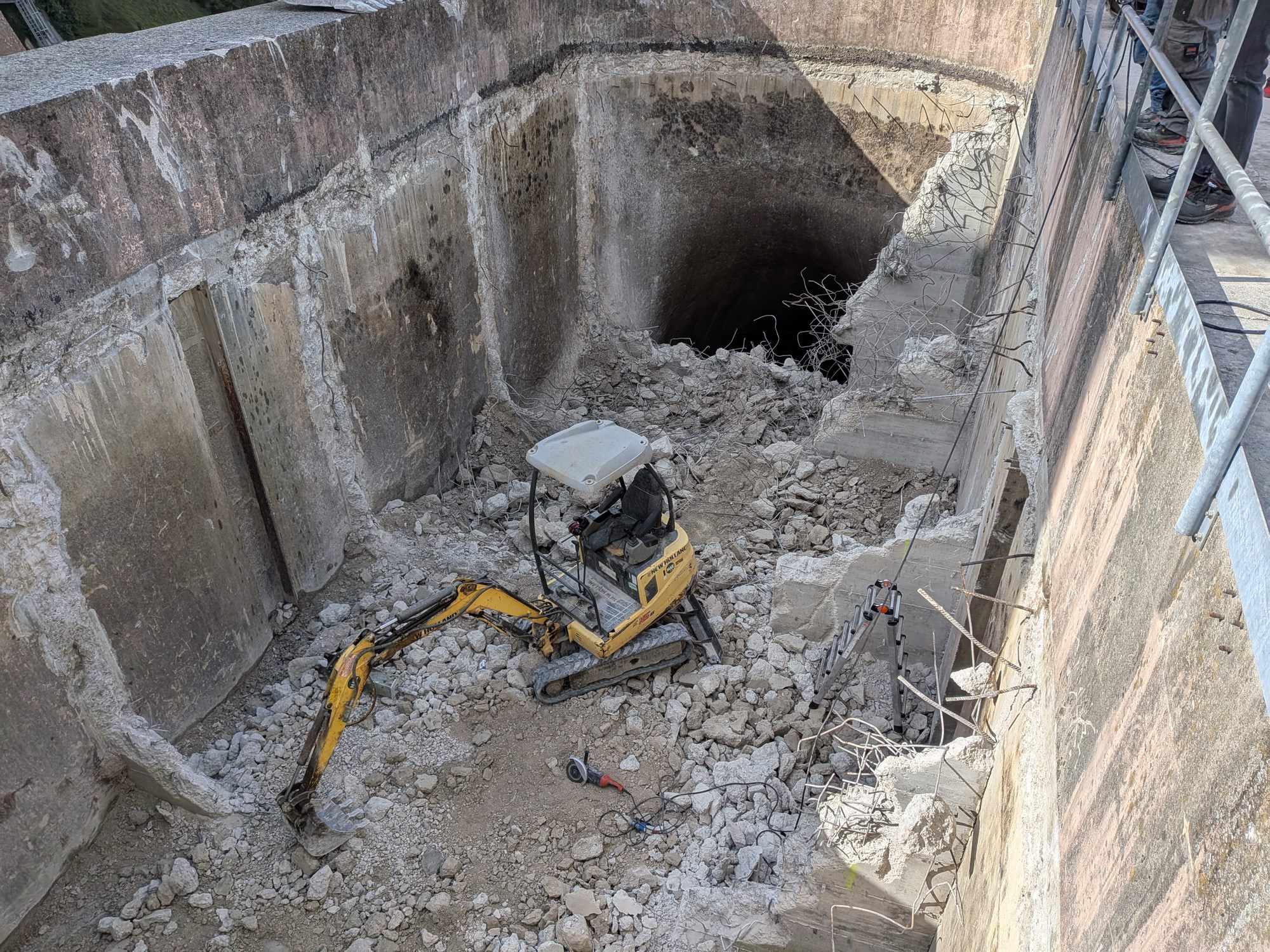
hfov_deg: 71.6
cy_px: 476
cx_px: 635
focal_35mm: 24
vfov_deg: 56.8
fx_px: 881
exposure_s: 1/1595
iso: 27
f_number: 1.7
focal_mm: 4.53
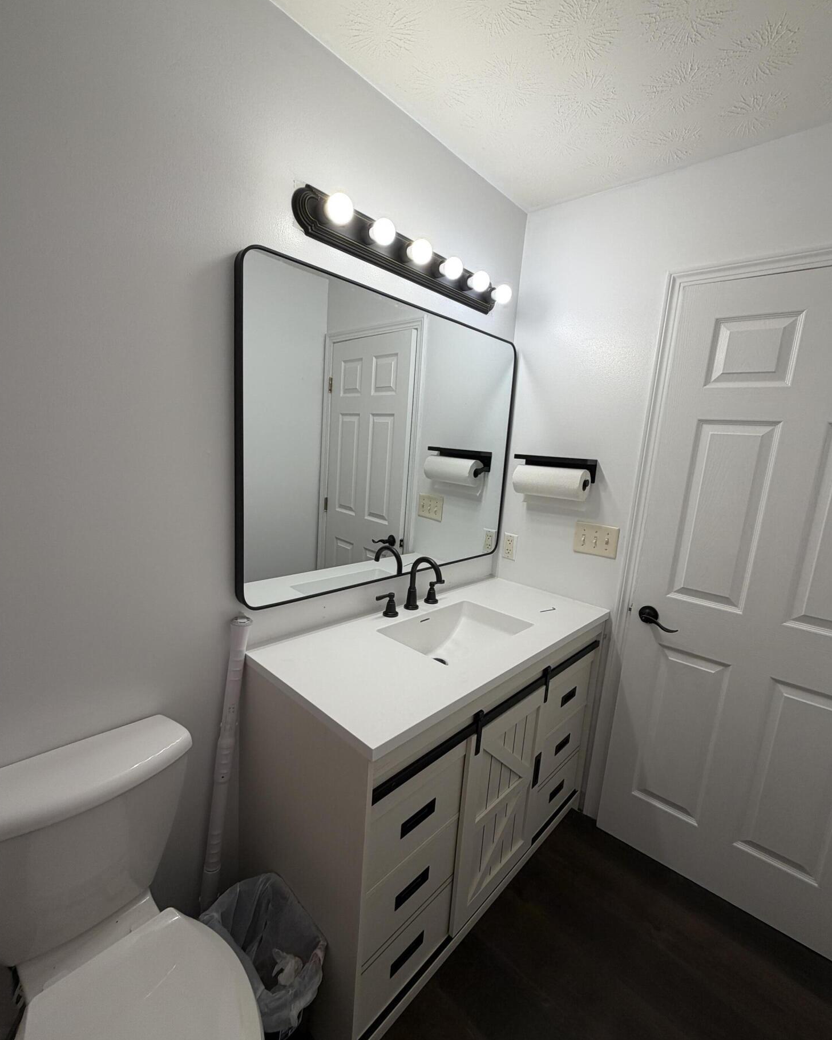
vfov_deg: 96.8
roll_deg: -4.0
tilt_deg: -9.7
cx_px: 421
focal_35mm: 15
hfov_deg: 84.0
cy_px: 526
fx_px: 462
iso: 50
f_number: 2.2
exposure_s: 1/120
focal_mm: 2.22
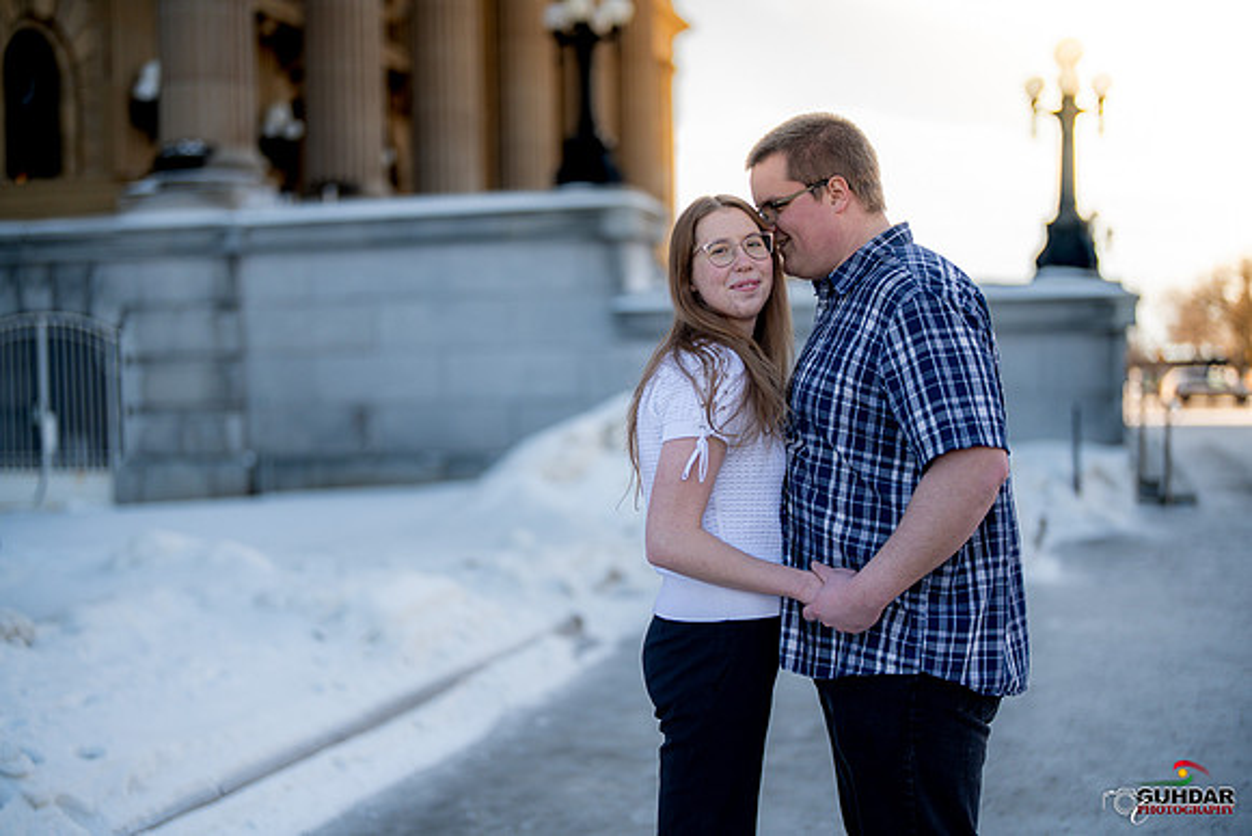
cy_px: 418
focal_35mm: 50
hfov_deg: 39.6
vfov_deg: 27.0
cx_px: 626
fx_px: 1739
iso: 200
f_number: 1.3
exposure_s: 1/3200
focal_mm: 50
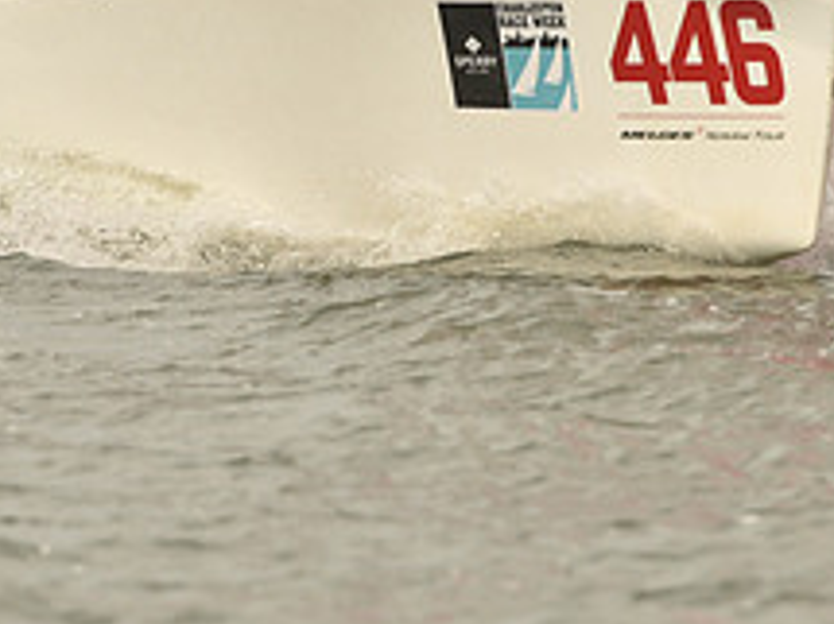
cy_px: -76
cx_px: 275
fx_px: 24970
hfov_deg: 1.9
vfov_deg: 1.4
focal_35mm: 1037
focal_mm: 400
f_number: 8
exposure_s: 1/1000
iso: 400
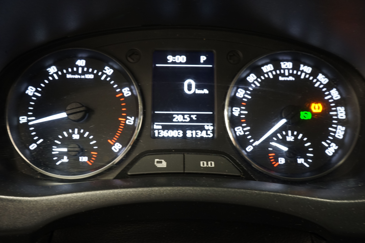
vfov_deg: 43.6
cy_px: 122
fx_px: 304
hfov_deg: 61.9
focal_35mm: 30
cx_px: 182
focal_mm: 30
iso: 800
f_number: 11
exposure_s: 1
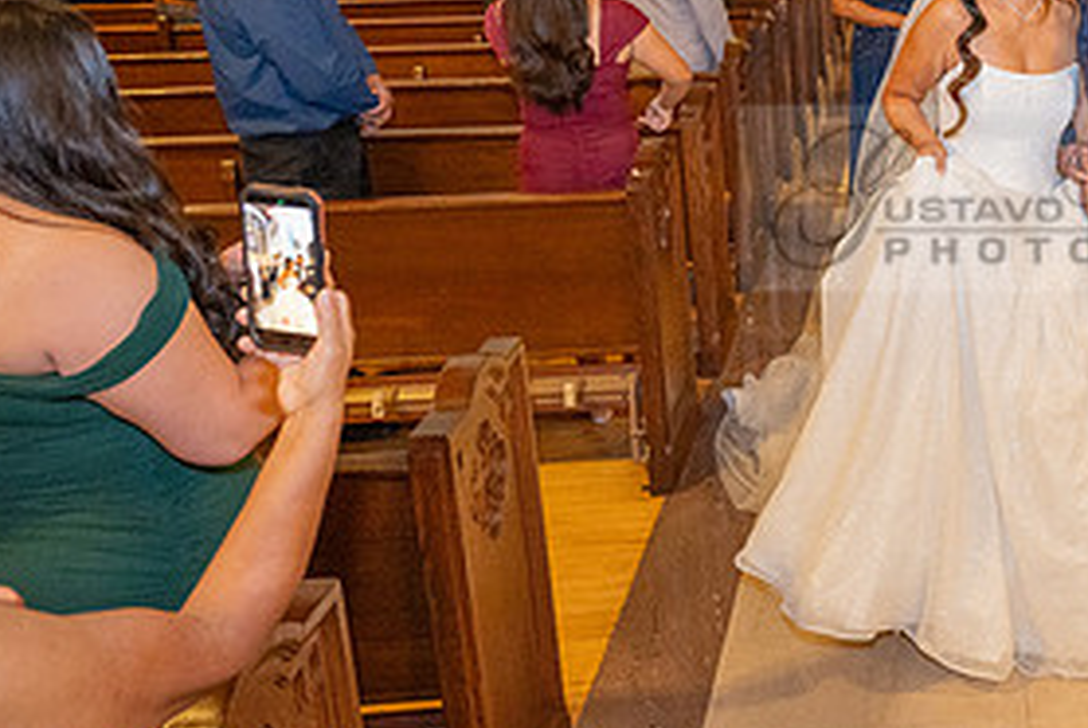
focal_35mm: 50
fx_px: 1513
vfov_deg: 26.8
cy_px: 198
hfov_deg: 35.8
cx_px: 1080
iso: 2000
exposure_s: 1/200
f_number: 3.5
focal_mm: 24
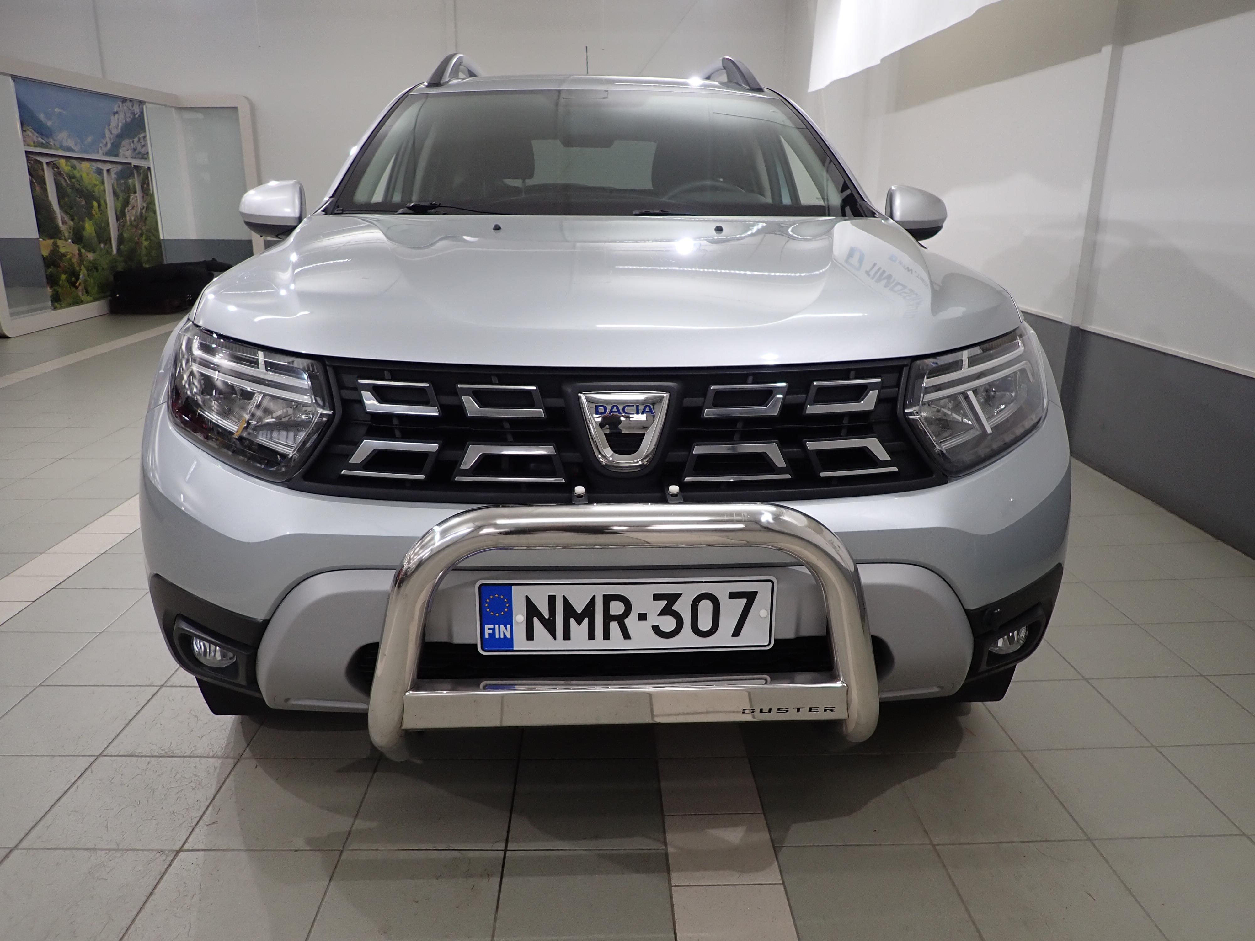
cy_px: 470
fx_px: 906
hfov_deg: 69.4
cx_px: 628
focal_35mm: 25
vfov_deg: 54.9
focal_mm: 4.5
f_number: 2
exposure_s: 1/60
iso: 125
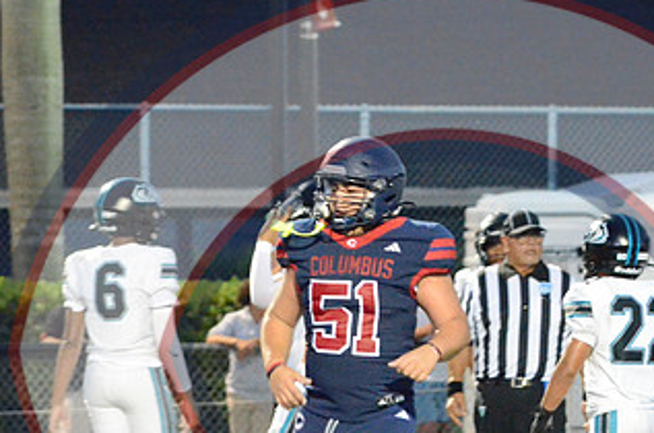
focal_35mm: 466
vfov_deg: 2.9
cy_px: 351
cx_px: 437
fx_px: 8449
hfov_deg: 4.4
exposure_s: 1/200
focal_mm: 170
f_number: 5
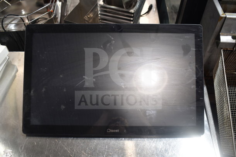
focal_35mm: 34
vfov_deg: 38.4
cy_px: 78
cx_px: 118
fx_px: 226
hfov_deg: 55.1
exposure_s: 1/40
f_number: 3.8
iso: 200
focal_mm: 23
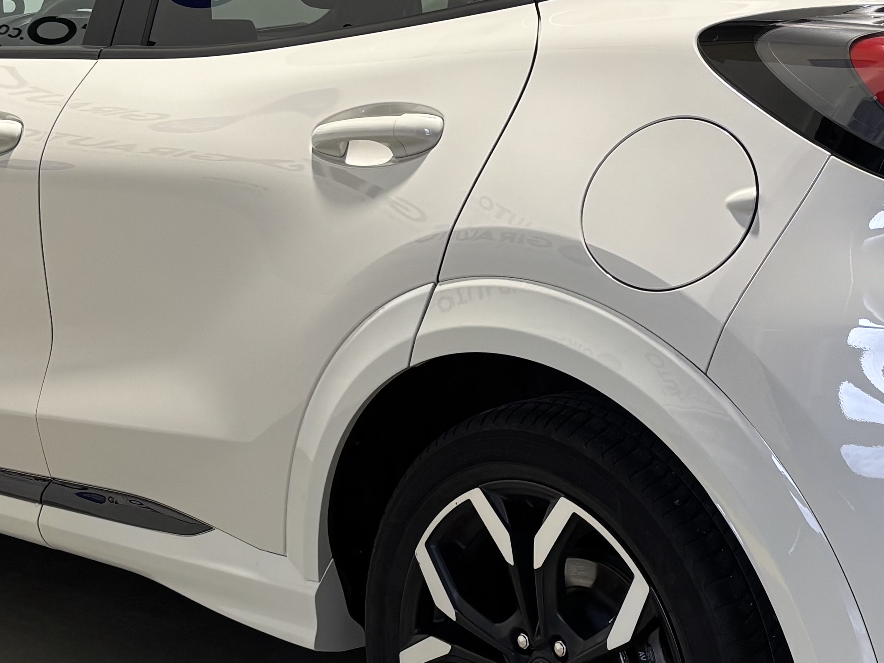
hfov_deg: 26.0
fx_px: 1915
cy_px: 295
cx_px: 510
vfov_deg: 19.6
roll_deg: +0.3
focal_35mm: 75
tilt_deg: -8.4
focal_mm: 5.96
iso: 100
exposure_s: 1/50
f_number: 1.6
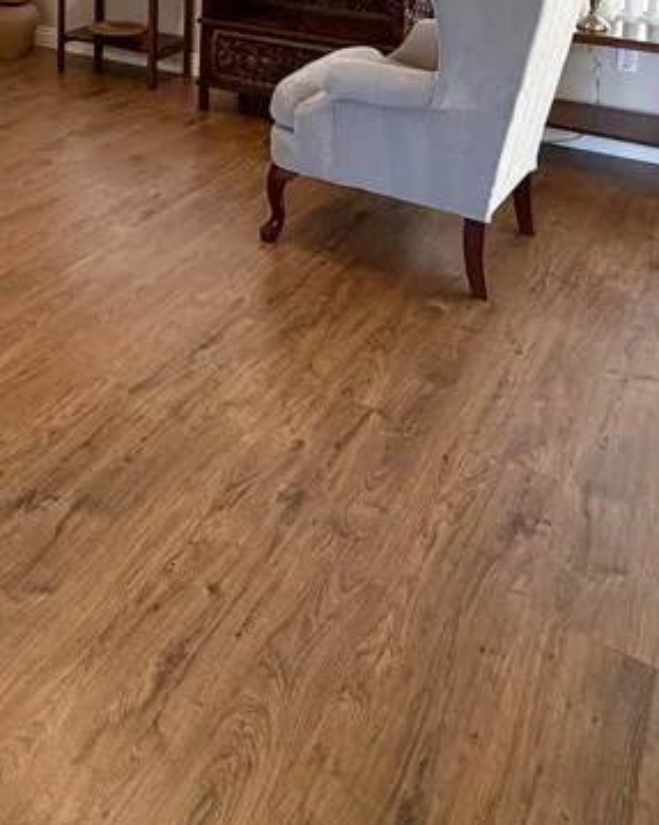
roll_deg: +0.0
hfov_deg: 35.7
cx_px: 55
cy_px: -25
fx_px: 951
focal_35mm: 39
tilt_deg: -9.2
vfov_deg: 40.2
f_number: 2.2
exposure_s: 1/60
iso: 250
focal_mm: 2.22
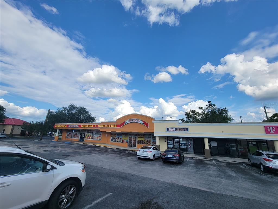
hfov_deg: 106.2
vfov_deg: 89.9
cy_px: 104
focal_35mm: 13
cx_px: 139
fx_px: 104
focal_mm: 2.2
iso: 50
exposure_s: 1/1690
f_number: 2.2
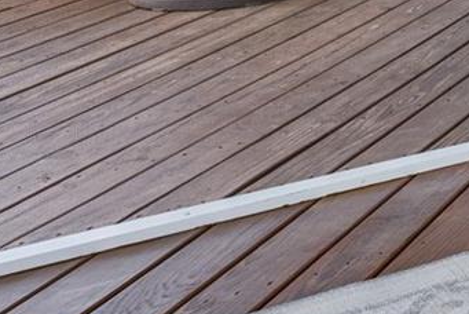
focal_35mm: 98
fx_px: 1283
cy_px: -322
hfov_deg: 15.9
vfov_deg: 12.3
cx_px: 960
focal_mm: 16.4
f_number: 13
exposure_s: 1/5
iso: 100
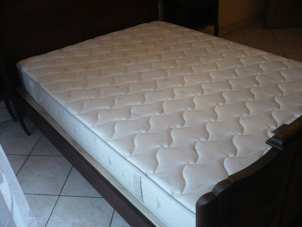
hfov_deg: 52.6
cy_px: 114
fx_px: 305
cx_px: 151
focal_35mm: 35
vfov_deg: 40.7
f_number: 2.8
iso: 200
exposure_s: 1/50
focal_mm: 5.8
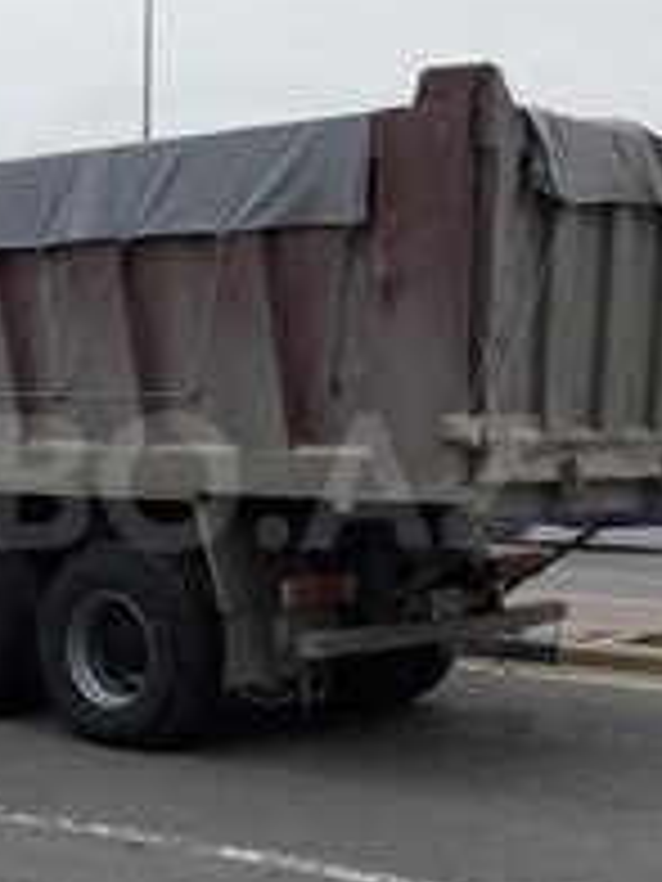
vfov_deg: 27.4
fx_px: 1810
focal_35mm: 71
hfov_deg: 20.4
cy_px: 482
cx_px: 81
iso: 50
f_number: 1.9
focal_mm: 3.7
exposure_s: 1/100
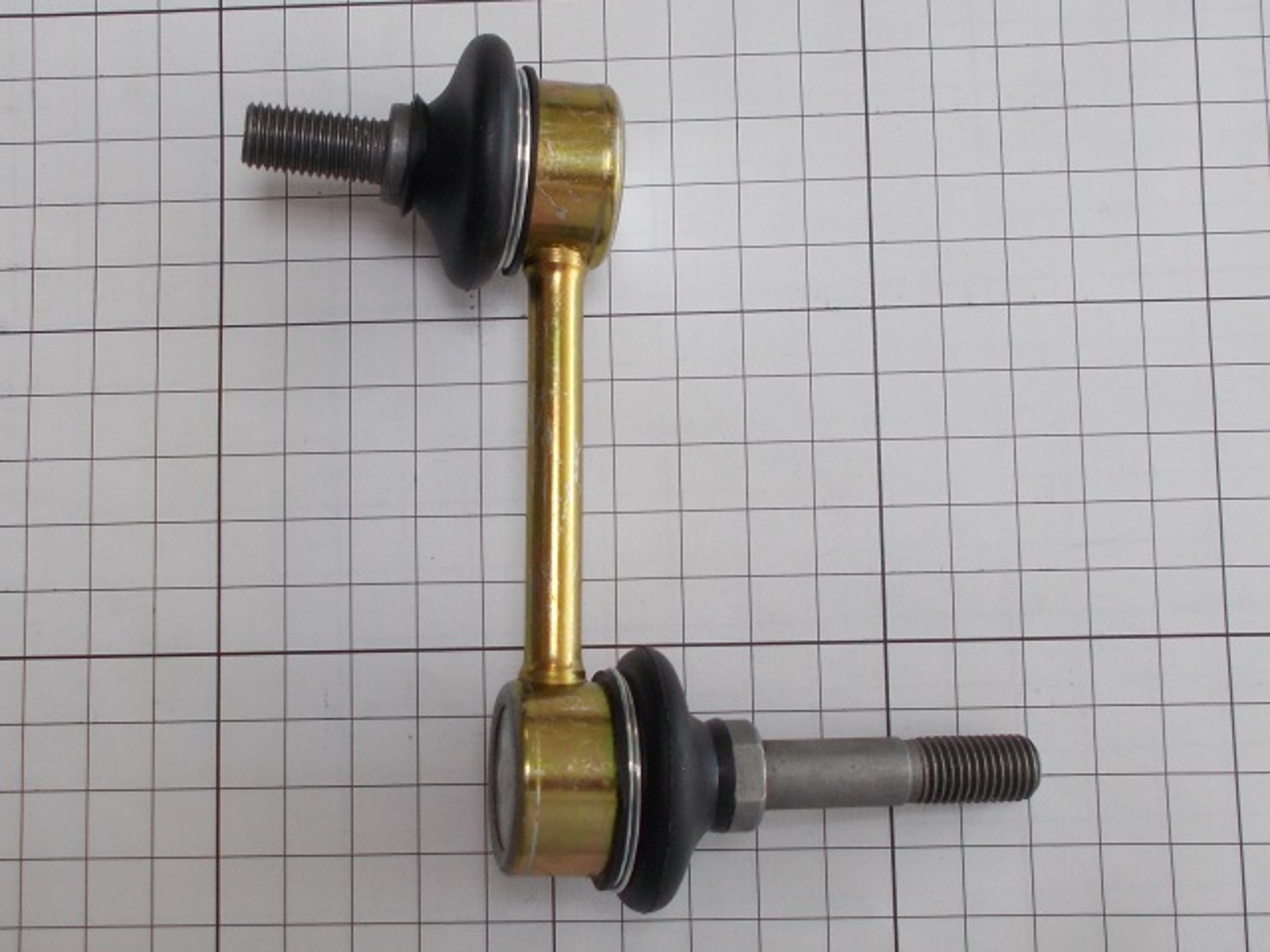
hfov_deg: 67.3
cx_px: 635
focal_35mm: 26
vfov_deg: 53.1
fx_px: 954
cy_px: 476
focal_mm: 4.6
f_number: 3.2
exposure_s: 1/30
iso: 80
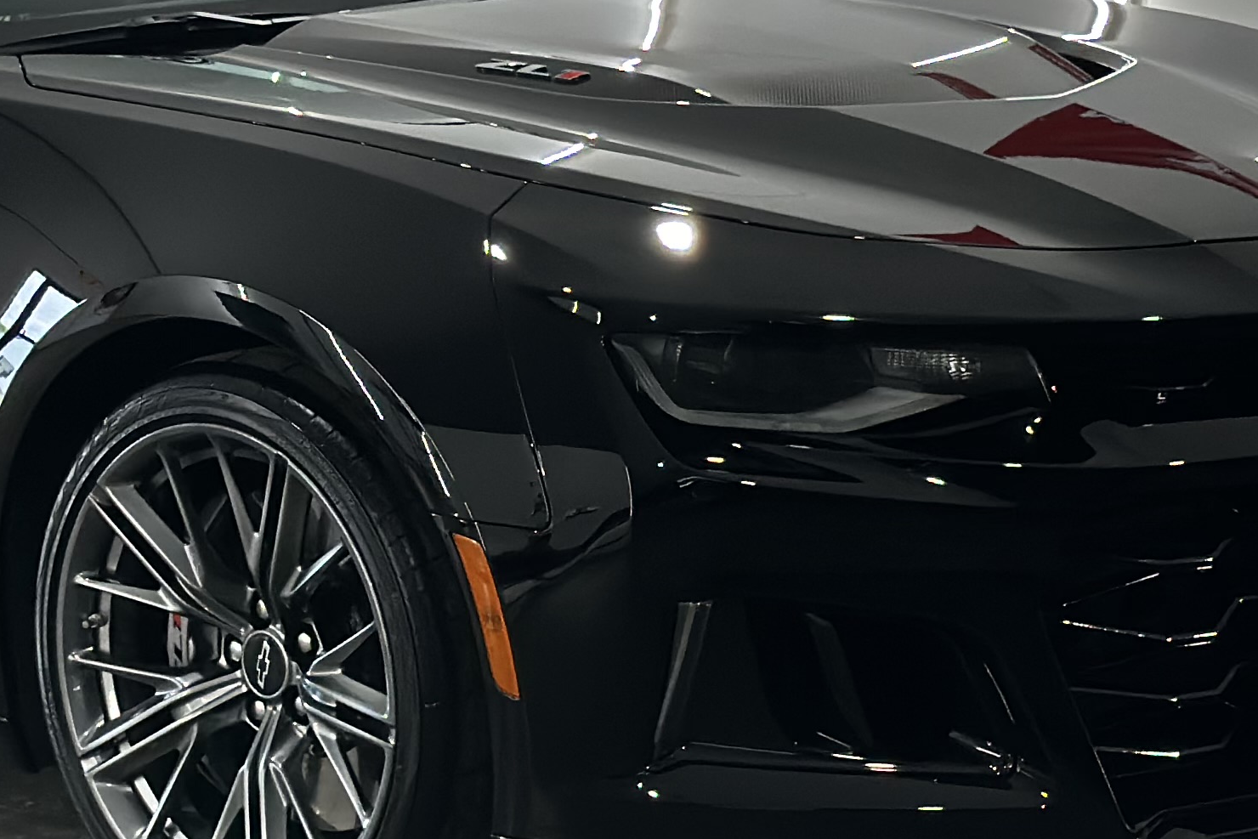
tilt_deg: -7.9
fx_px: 4753
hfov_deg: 15.0
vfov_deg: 10.1
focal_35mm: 136
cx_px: 262
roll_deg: +0.5
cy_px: 236
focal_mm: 6.86
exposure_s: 1/283
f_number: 1.78
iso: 80
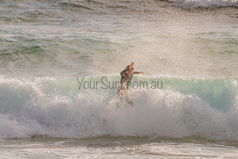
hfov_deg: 3.4
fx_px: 4053
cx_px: 116
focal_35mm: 613
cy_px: 77
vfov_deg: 2.2
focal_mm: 500
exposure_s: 1/2000
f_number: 5.6
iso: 125
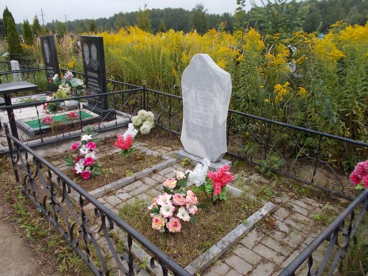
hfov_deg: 67.3
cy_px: 138
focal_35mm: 26
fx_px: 276
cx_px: 184
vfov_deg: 53.1
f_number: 3.2
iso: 80
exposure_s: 1/320
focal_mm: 4.6
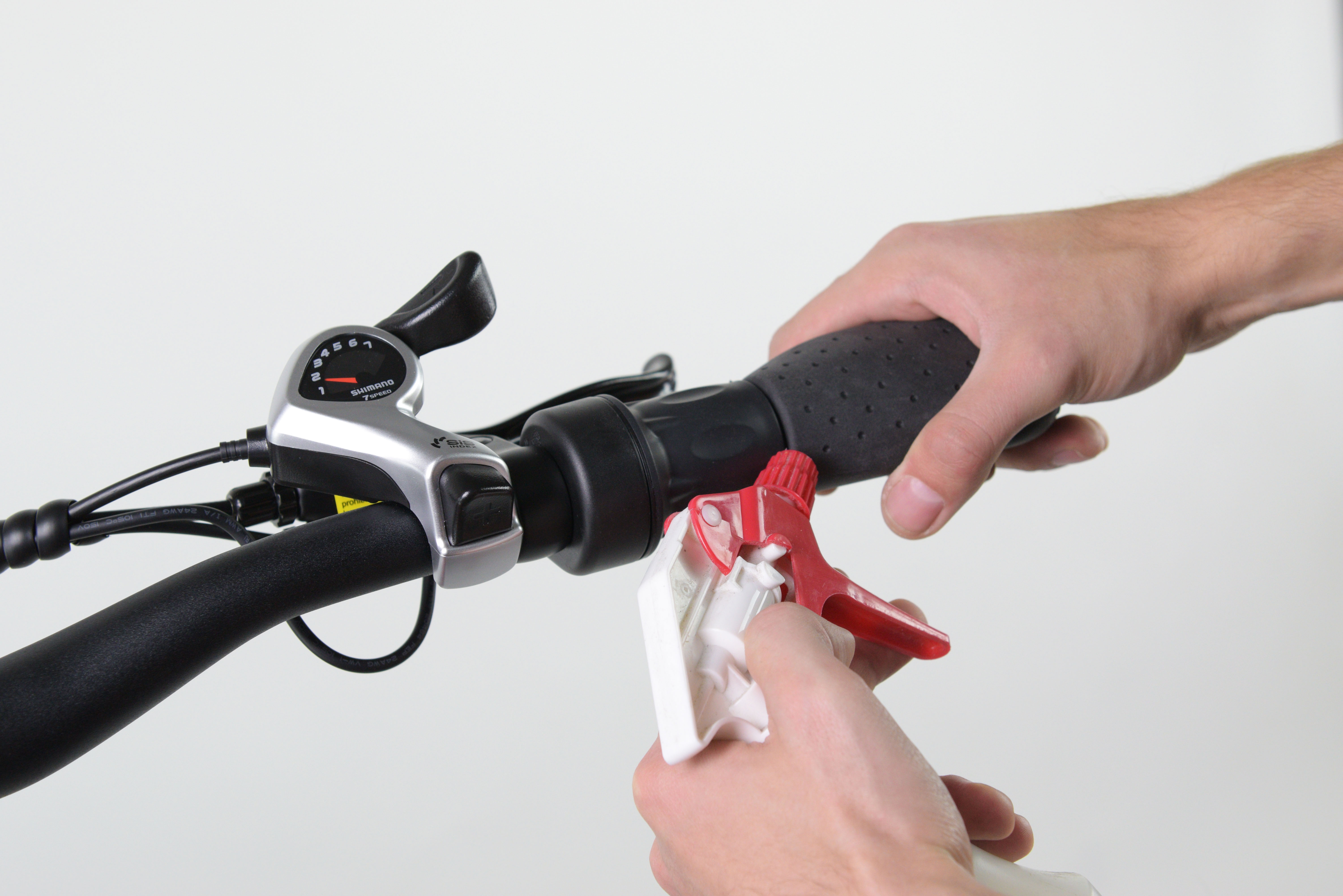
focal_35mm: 82
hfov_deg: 24.6
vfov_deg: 16.6
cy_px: 448
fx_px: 3077
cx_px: 672
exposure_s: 1/50
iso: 800
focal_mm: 55
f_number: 6.3
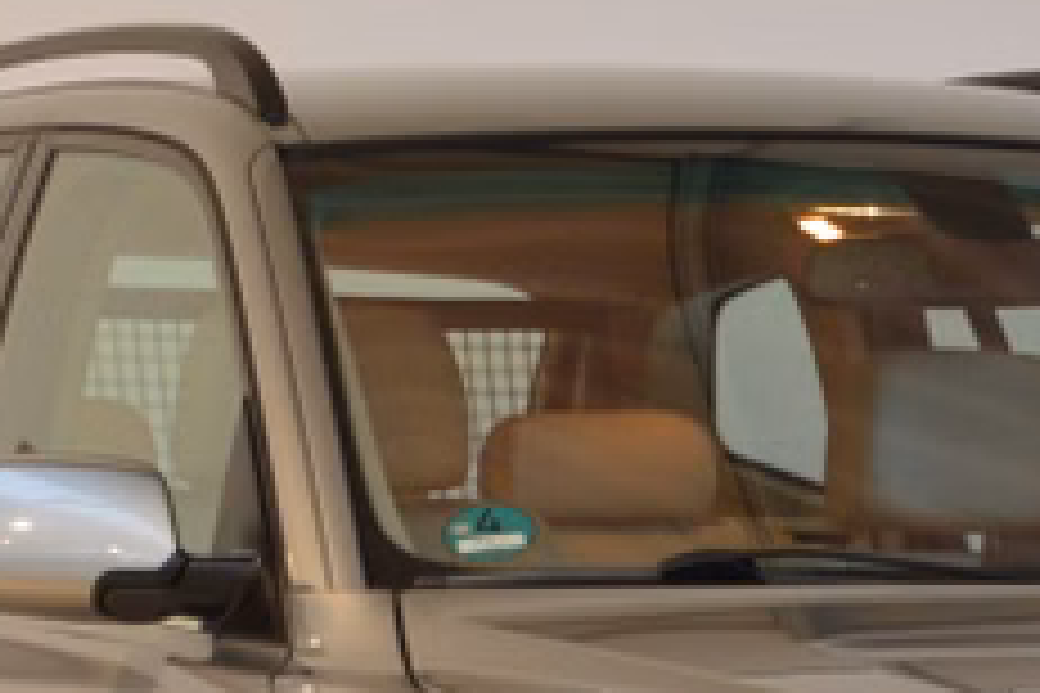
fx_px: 7799
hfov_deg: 7.6
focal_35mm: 270
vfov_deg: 5.0
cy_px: 1130
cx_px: 1090
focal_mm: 52
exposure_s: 1/15
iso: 1100
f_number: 5
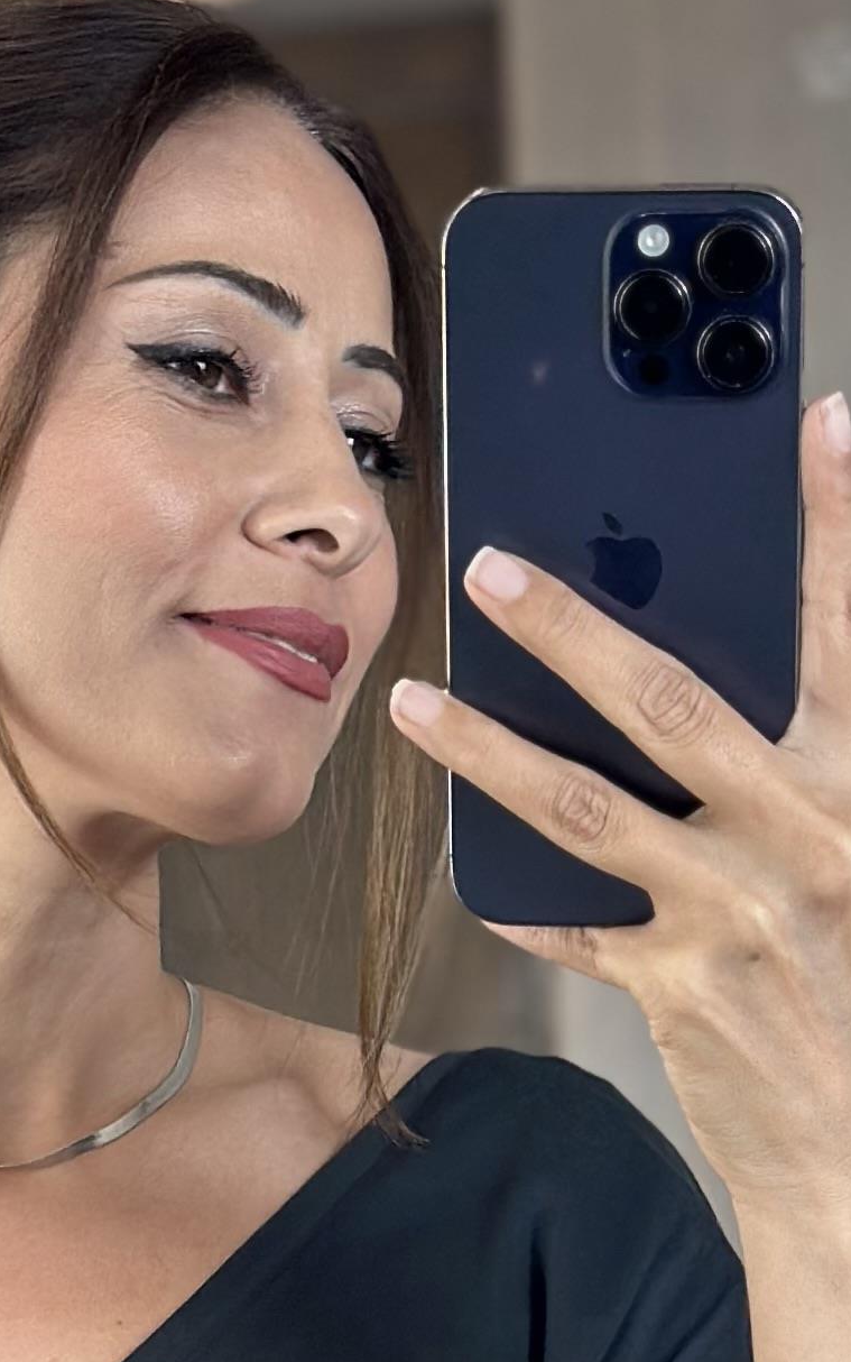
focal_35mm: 169
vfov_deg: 12.1
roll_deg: +4.6
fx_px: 6270
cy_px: 1605
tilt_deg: -14.1
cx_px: 40
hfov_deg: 7.7
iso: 125
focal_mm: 6.86
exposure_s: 1/60
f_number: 1.78
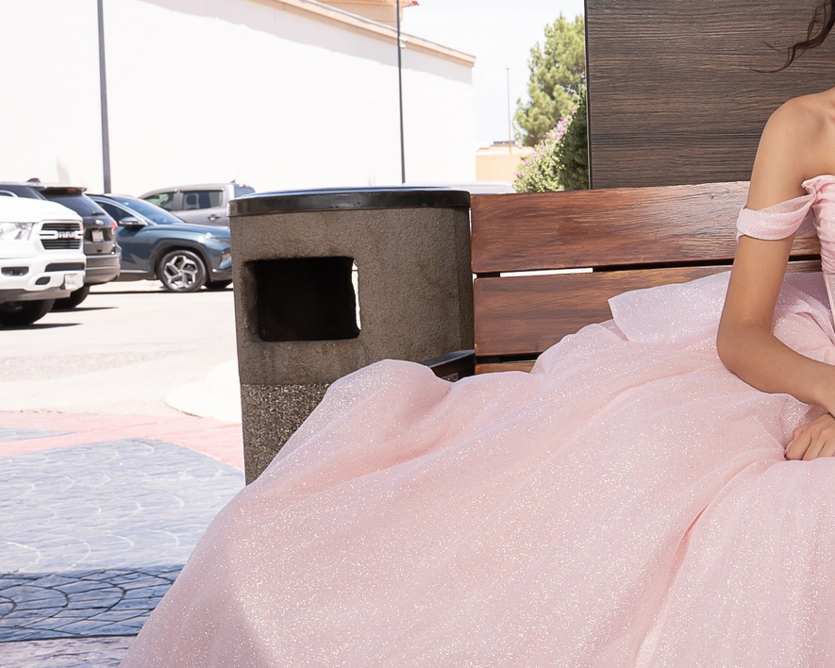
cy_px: 303
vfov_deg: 20.2
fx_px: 1878
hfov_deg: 22.4
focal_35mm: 76
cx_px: 1093
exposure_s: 1/100
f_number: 9
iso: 100
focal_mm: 28
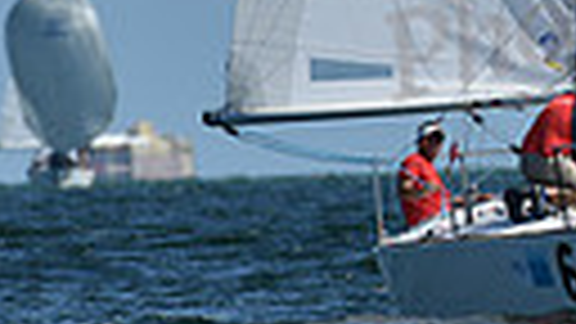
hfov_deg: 0.8
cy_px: -313
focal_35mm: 2842
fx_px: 43406
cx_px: 1256
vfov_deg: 0.4
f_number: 8
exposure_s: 1/1600
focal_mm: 600
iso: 250
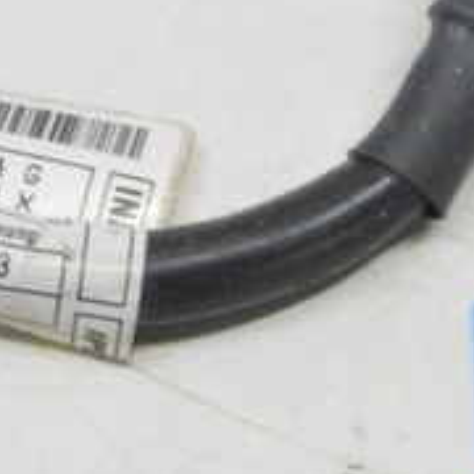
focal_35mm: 275
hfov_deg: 6.3
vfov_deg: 6.3
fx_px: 4260
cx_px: -53
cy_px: -130
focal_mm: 38
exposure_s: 1/20
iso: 6400
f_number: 20
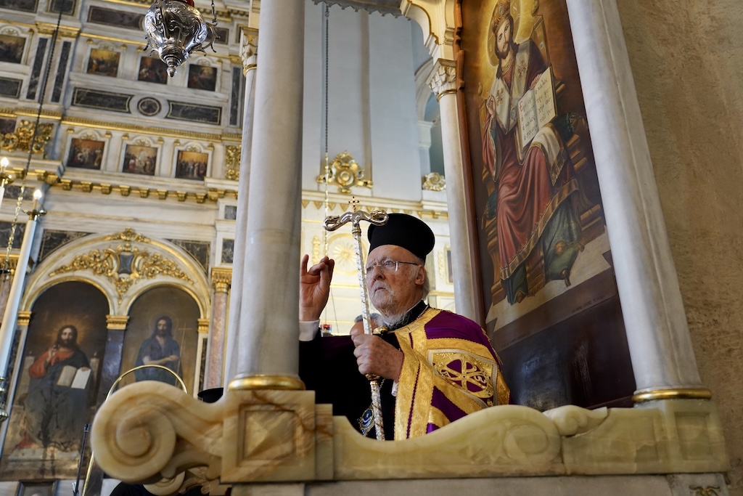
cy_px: 248
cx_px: 372
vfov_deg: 46.4
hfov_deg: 65.5
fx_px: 578
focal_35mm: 28
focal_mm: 28
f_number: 4
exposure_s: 1/160
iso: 3200
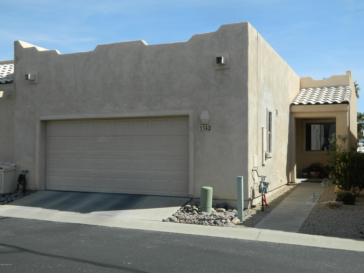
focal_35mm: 41
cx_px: 182
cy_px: 136
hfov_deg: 45.8
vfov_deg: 35.1
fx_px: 431
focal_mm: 7.3
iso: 80
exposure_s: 1/160
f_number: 9.8
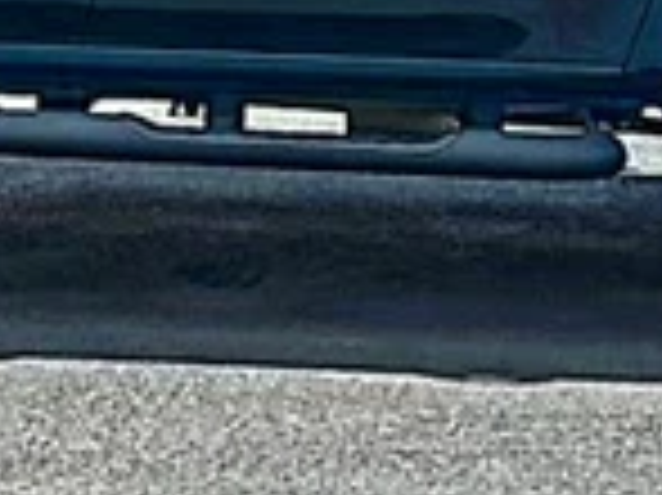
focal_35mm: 119
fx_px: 2274
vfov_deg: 12.0
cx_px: -36
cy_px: -187
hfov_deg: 16.2
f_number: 1.78
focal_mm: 6.86
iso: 80
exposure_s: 1/4808
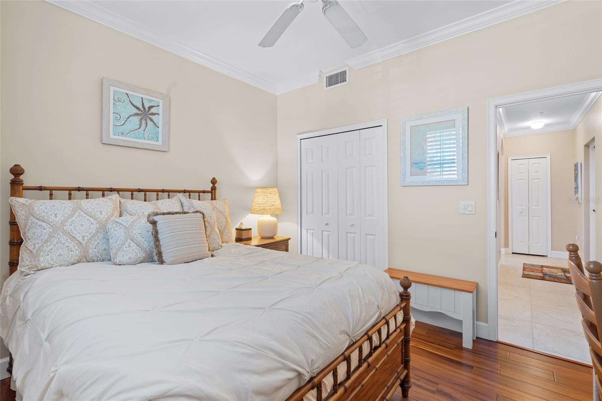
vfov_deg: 73.7
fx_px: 267
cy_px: 200
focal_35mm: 16
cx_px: 301
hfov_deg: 96.7
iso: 200
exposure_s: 2.5
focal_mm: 16
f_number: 9
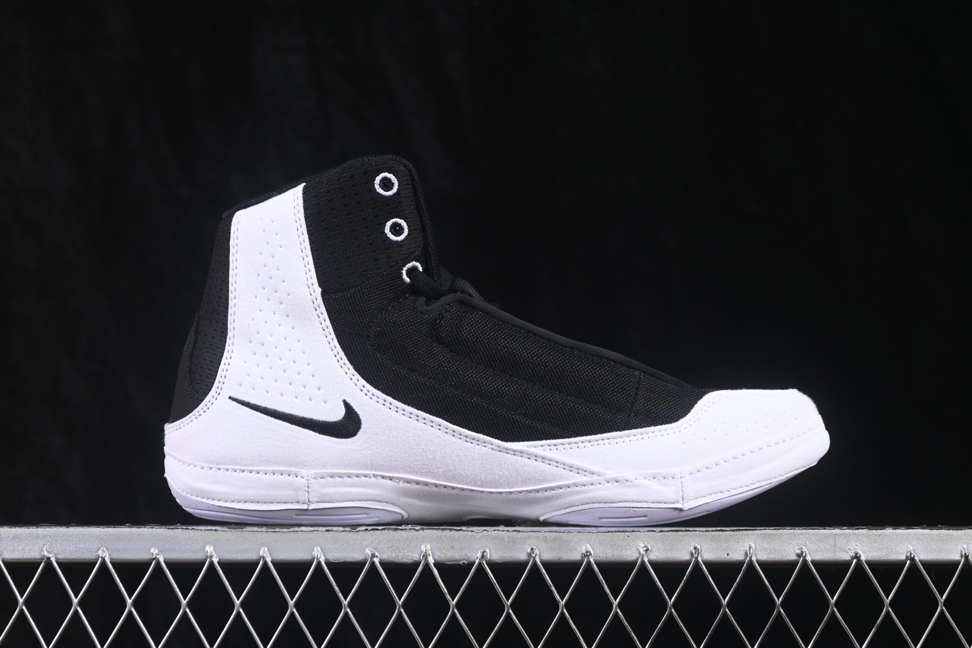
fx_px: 2025
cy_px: 324
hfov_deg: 27.0
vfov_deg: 18.2
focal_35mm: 75
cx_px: 486
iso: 160
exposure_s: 1/60
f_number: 6.3
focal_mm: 50
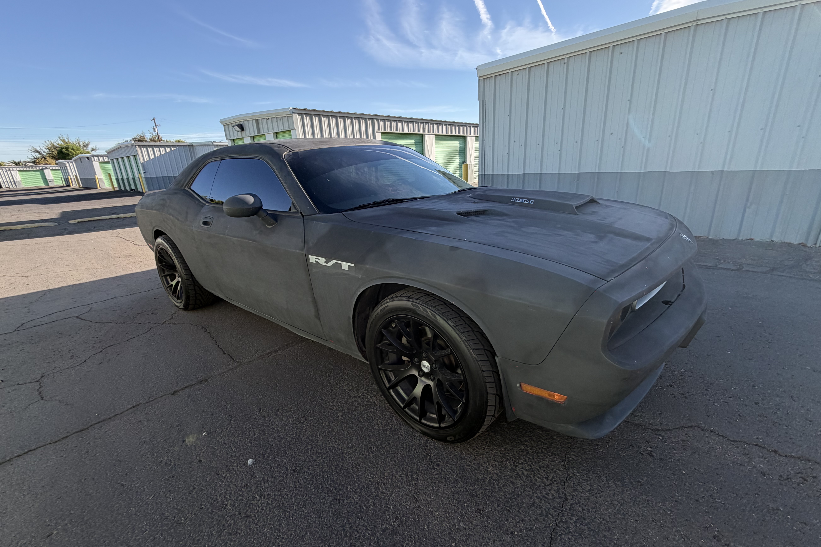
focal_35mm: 16
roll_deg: +1.0
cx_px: 420
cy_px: 284
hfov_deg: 96.7
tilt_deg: -18.3
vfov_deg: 73.7
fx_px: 365
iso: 40
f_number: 2.2
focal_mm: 2.22
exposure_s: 1/502
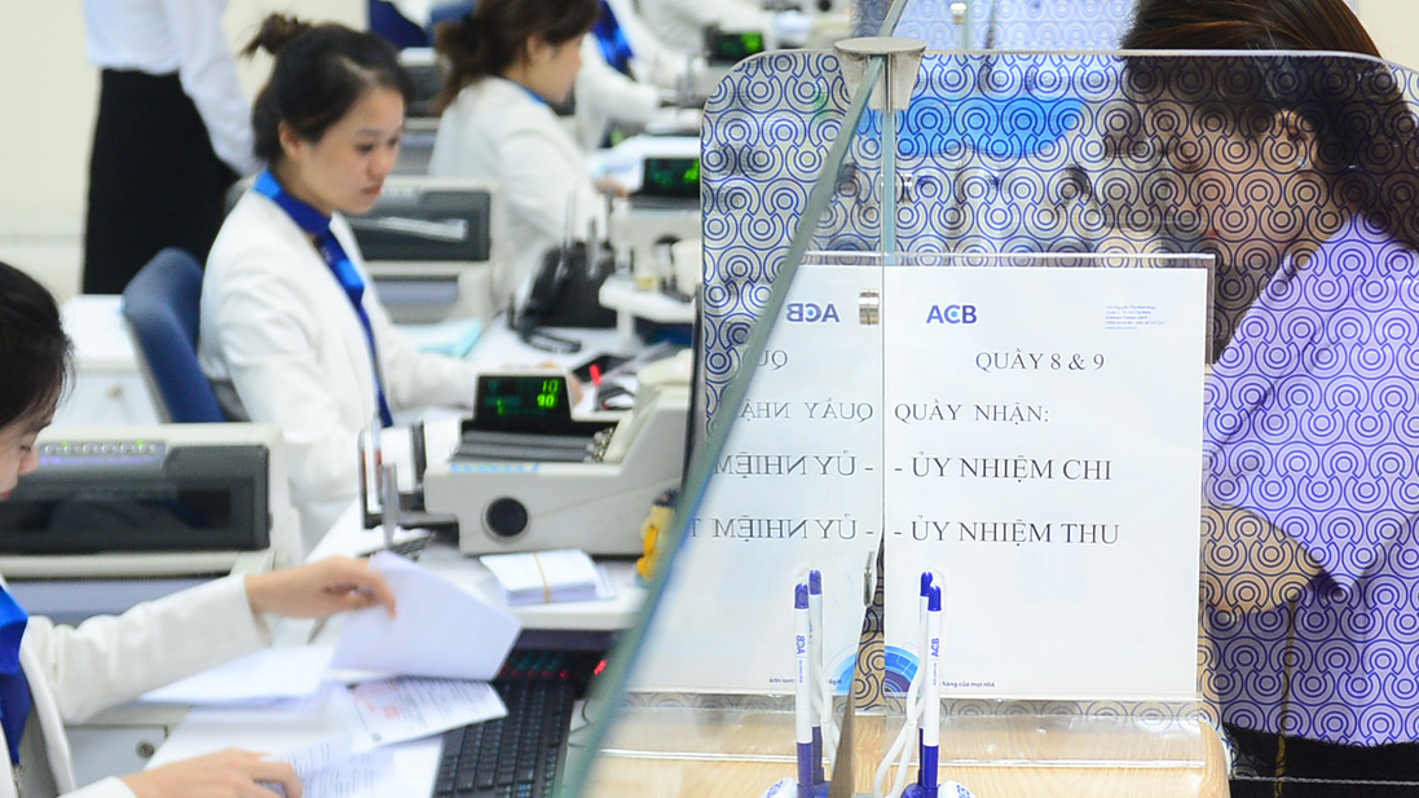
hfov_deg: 25.2
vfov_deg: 14.4
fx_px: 3161
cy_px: 337
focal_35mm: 84
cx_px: 886
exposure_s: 1/100
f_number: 4
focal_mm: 44
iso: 1250
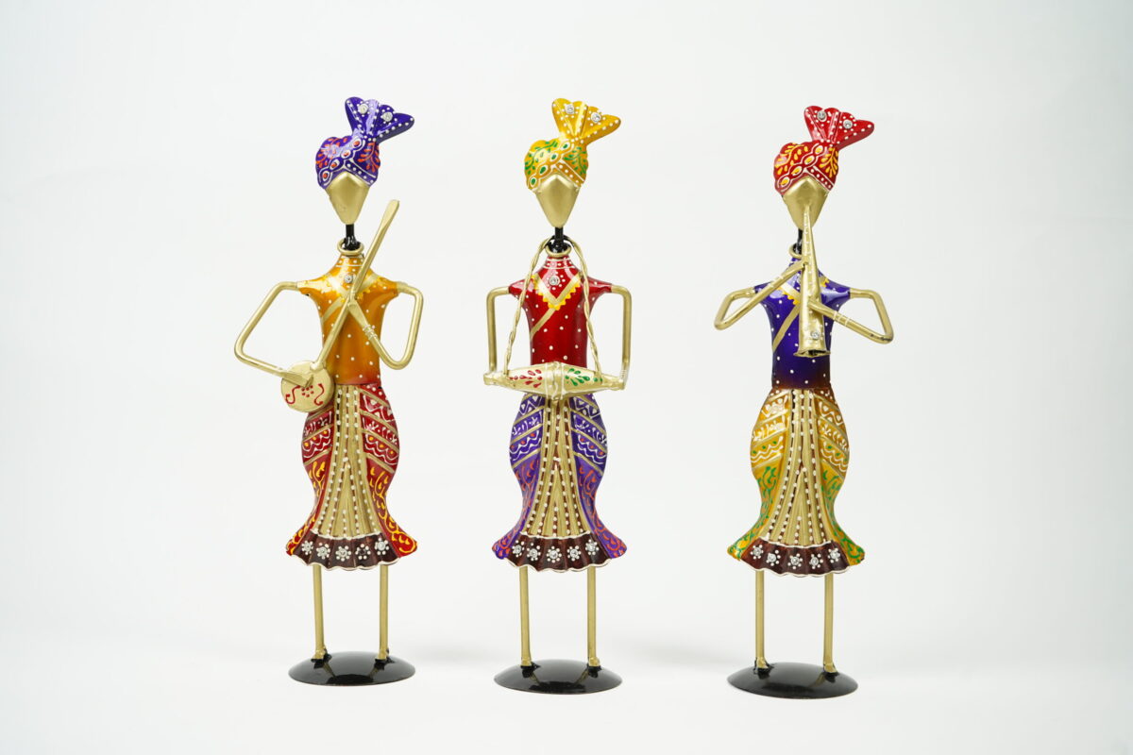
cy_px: 378
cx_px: 566
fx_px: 1353
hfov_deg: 45.4
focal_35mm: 43
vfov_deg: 31.2
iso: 1250
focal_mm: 43
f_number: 6.3
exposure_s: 1/320
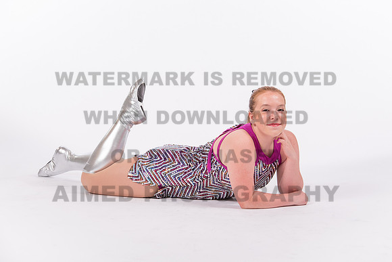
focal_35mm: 129
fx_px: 1400
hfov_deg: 15.9
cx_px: 207
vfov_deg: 10.7
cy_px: 124
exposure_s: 1/160
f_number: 11
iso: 250
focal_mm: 122
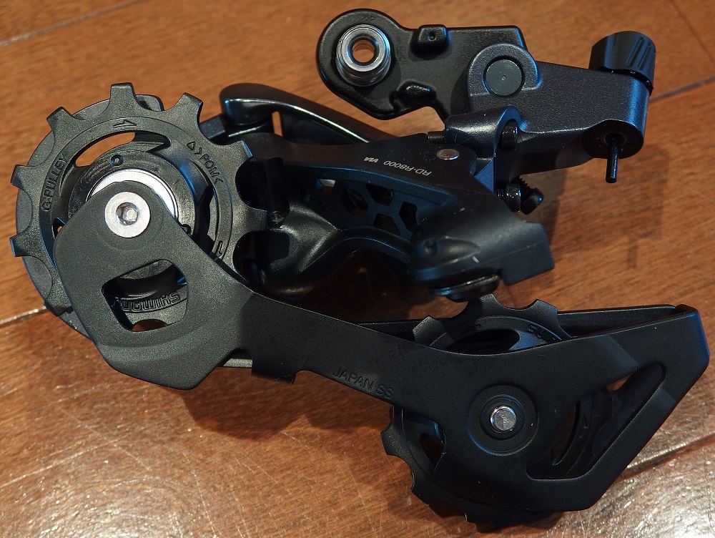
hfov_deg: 44.8
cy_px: 269
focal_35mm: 42
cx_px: 358
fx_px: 868
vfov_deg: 34.4
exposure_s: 1/3
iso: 100
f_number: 2.8
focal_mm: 7.5
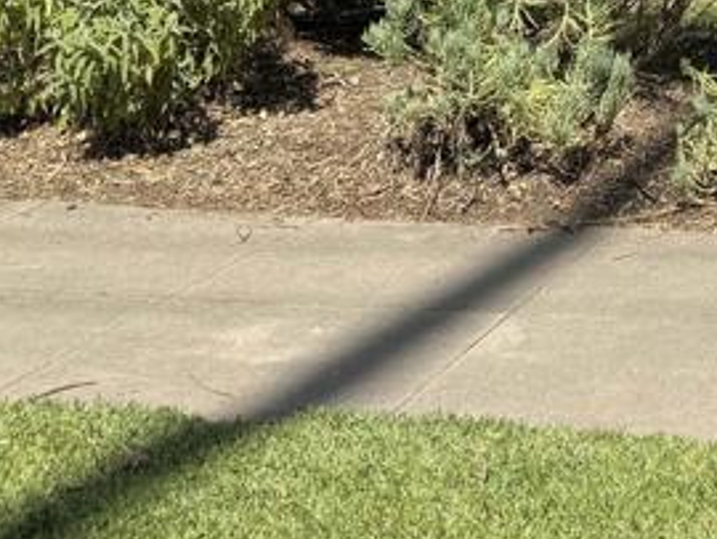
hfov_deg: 19.1
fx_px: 1887
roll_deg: +0.2
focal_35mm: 91
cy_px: -329
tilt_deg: +1.1
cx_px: 1041
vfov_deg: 14.8
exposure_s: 1/3597
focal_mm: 6.76
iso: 80
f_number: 1.78
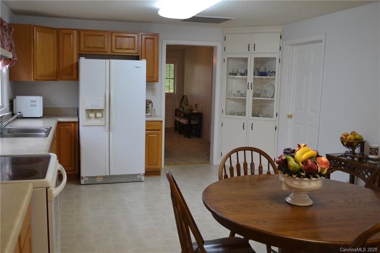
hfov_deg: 53.1
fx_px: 380
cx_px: 190
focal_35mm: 36
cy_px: 126
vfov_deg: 36.8
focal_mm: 24
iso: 400
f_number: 4
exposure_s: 1/50
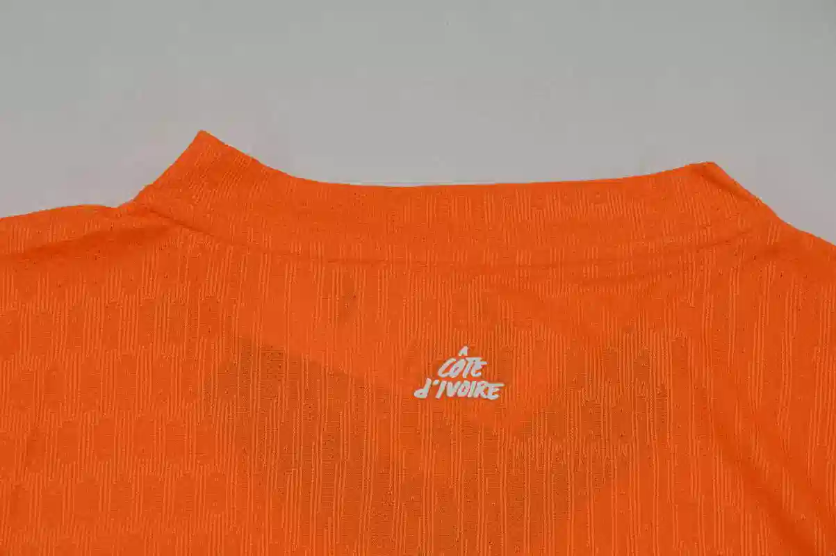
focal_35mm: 158
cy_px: 278
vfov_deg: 8.7
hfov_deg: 13.1
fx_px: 3654
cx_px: 418
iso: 400
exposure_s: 1/200
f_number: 13
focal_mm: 105
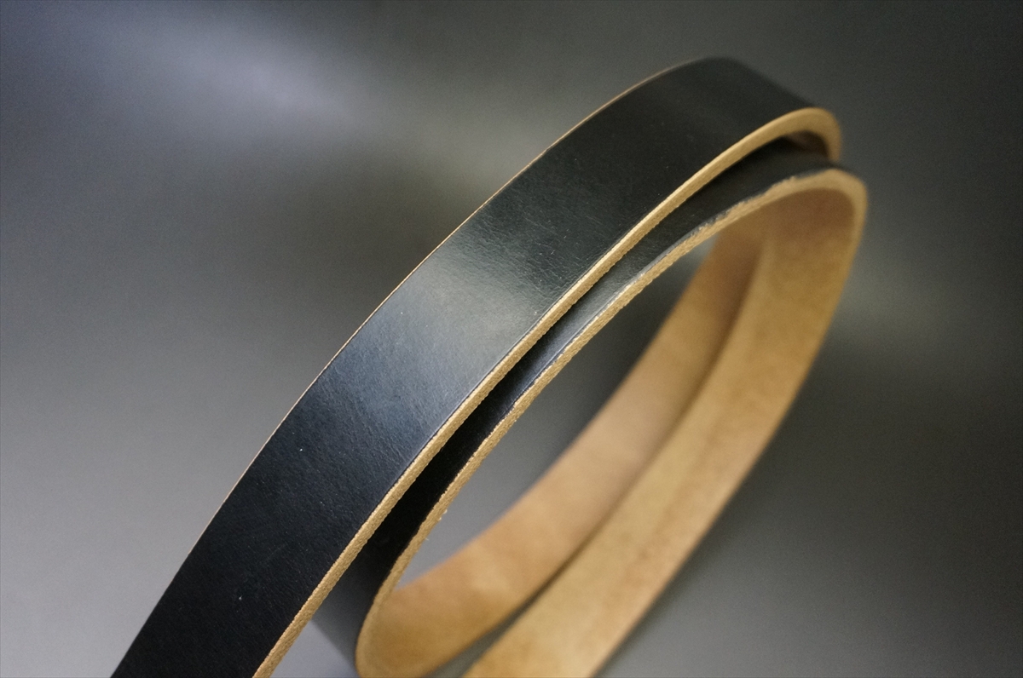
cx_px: 512
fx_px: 936
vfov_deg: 39.8
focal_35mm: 33
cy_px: 339
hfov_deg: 57.3
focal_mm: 22
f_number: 4
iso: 2500
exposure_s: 1/160
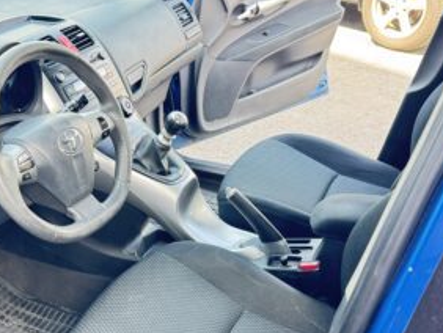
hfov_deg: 53.0
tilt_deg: -28.1
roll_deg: +2.2
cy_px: 196
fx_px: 435
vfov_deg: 41.7
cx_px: 152
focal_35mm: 34
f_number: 1.78
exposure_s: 1/95
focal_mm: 6.76
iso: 200
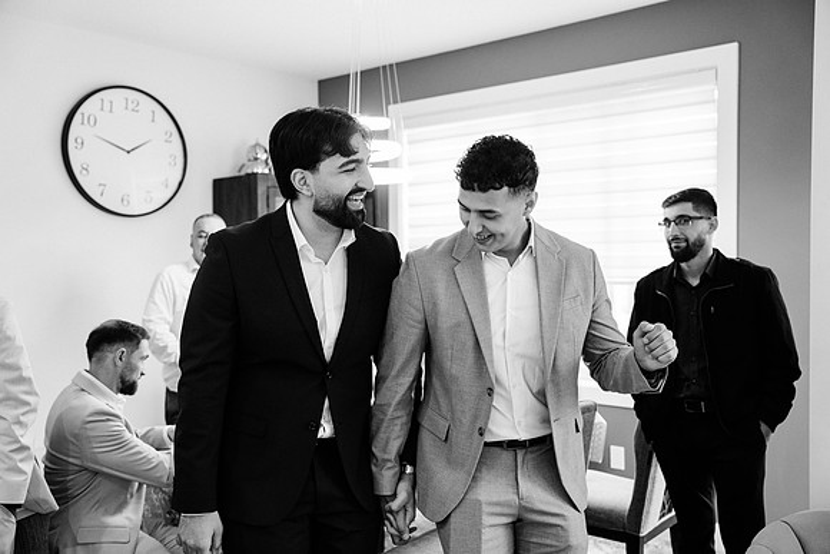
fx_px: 784
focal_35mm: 34
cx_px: 415
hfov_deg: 55.8
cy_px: 277
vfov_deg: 38.9
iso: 1600
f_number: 2.8
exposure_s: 1/160
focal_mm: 34
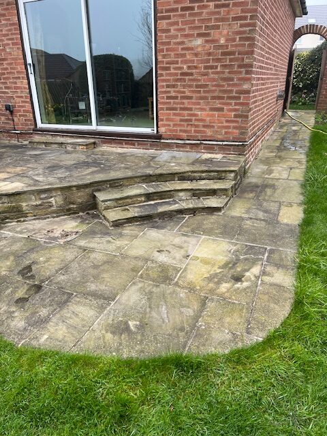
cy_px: 218
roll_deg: +1.6
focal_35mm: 26
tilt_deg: -22.9
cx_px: 164
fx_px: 327
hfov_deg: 53.1
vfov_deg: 67.3
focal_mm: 5.1
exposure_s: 1/152
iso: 40
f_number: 1.6
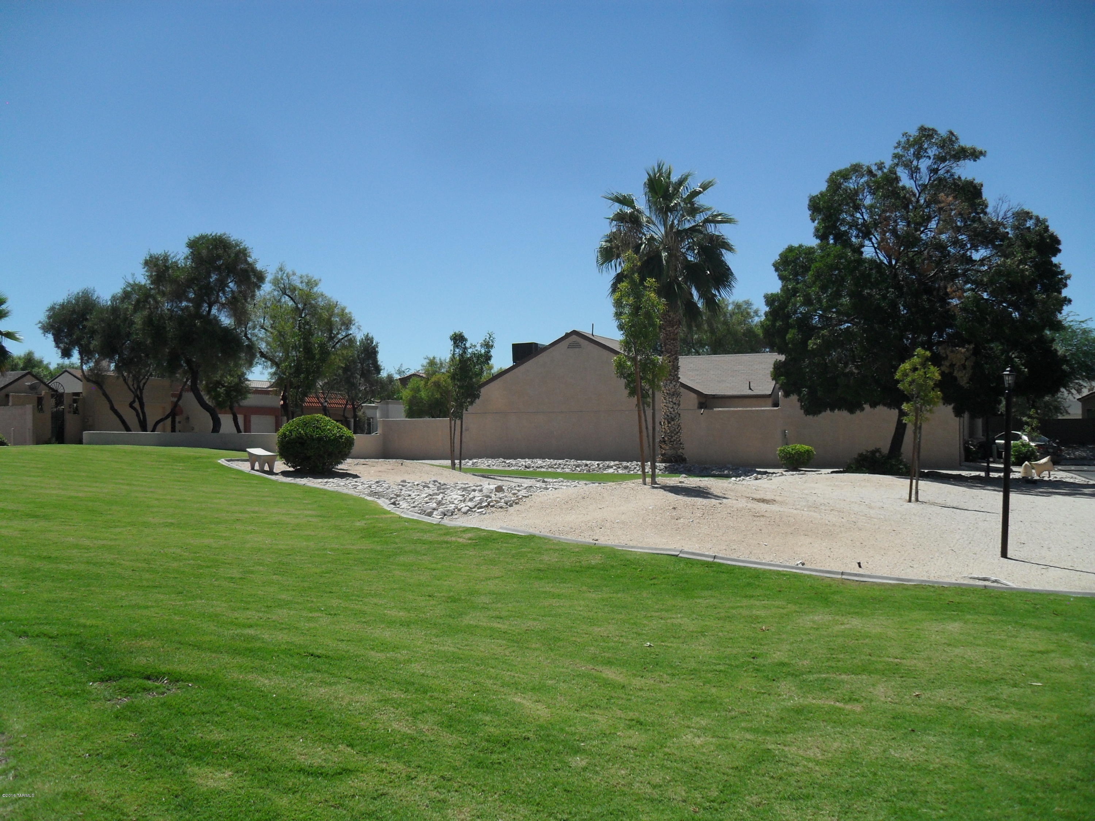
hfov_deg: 52.6
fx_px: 1107
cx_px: 548
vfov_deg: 40.7
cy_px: 410
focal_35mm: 35
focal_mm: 6.2
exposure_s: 1/250
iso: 100
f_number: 8.9
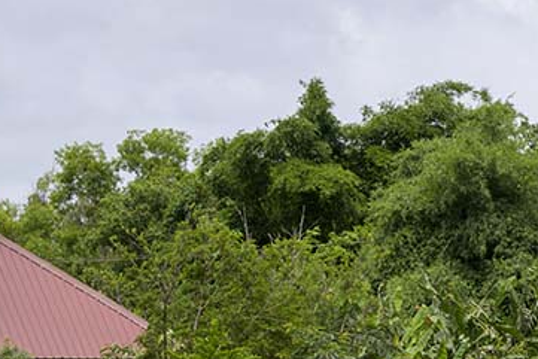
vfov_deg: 5.1
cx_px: 577
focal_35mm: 266
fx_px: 3977
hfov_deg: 7.7
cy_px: 448
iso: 64
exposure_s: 1/800
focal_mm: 100
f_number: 2.8
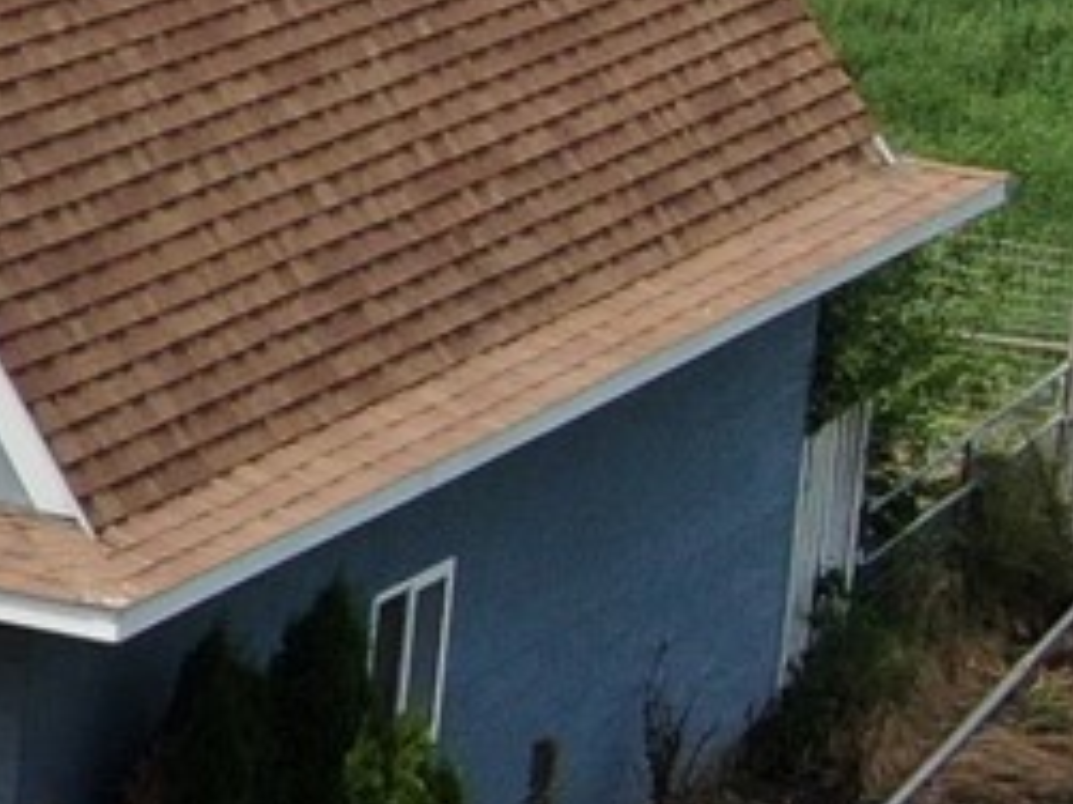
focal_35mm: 185
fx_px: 5732
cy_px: 252
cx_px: -2163
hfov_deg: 8.8
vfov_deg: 8.0
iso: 100
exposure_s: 1/1000
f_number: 3
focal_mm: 5
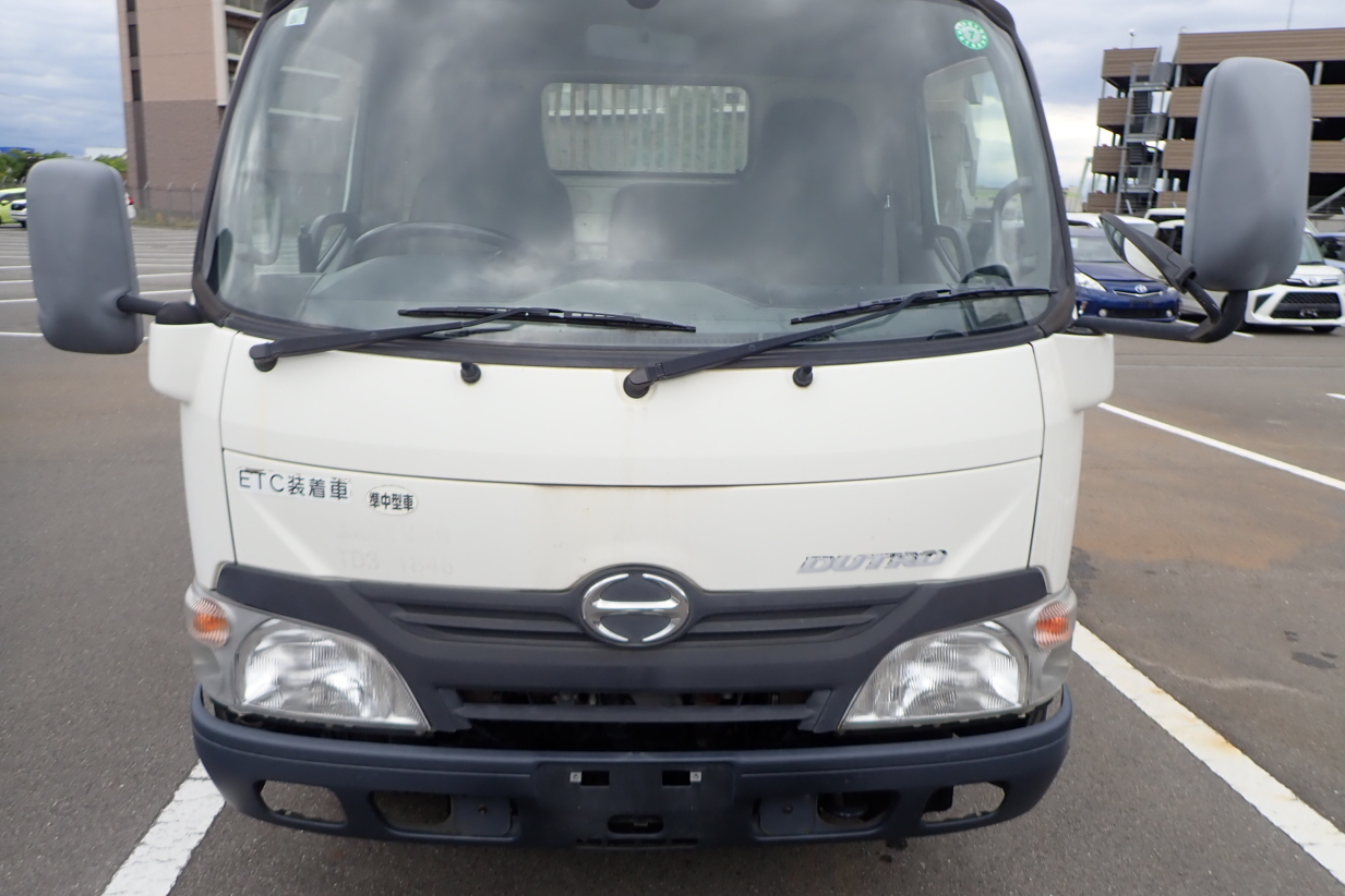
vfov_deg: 47.9
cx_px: 673
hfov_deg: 67.4
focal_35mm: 27
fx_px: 1009
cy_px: 439
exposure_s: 1/400
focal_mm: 4.5
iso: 100
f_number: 2.8
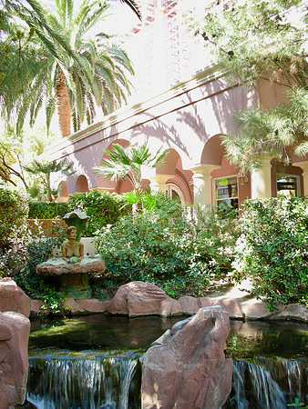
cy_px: 204
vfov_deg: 52.6
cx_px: 154
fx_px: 415
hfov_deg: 40.7
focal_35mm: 35
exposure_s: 1/30
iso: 50
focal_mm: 5.8
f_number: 3
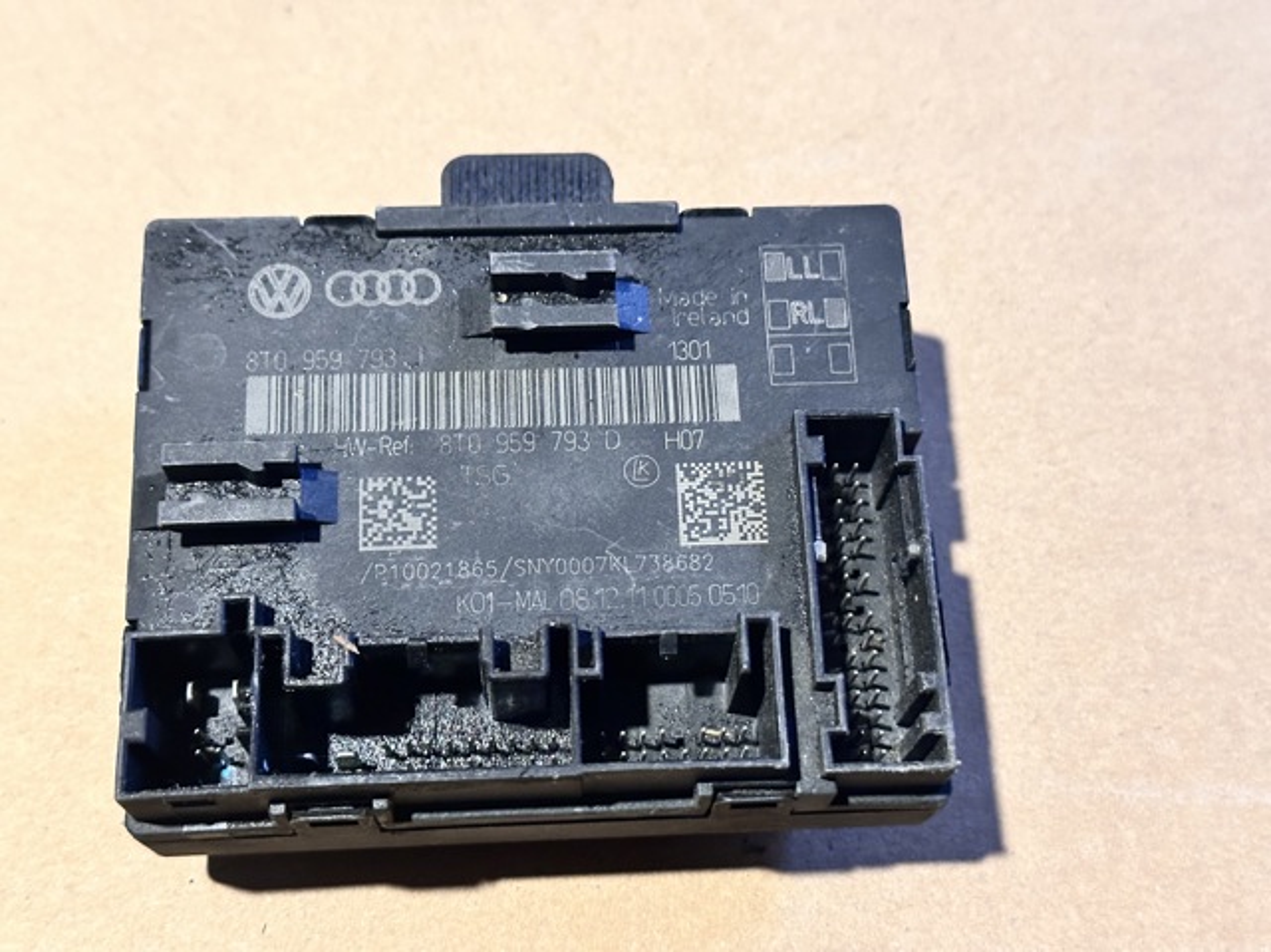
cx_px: 636
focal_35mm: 48
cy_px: 476
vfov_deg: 30.2
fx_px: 1761
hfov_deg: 39.7
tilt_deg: -69.3
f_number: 1.78
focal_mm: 6.86
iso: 640
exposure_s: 1/26
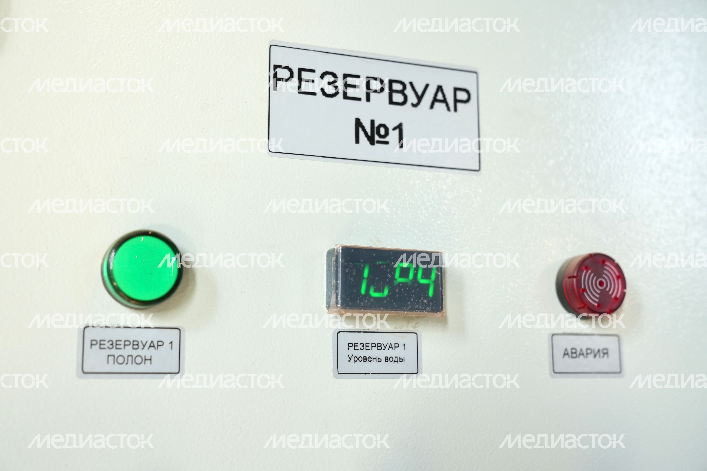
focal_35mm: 48
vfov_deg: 28.1
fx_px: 943
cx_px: 354
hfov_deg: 41.1
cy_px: 236
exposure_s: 1/250
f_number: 4
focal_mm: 48
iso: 800
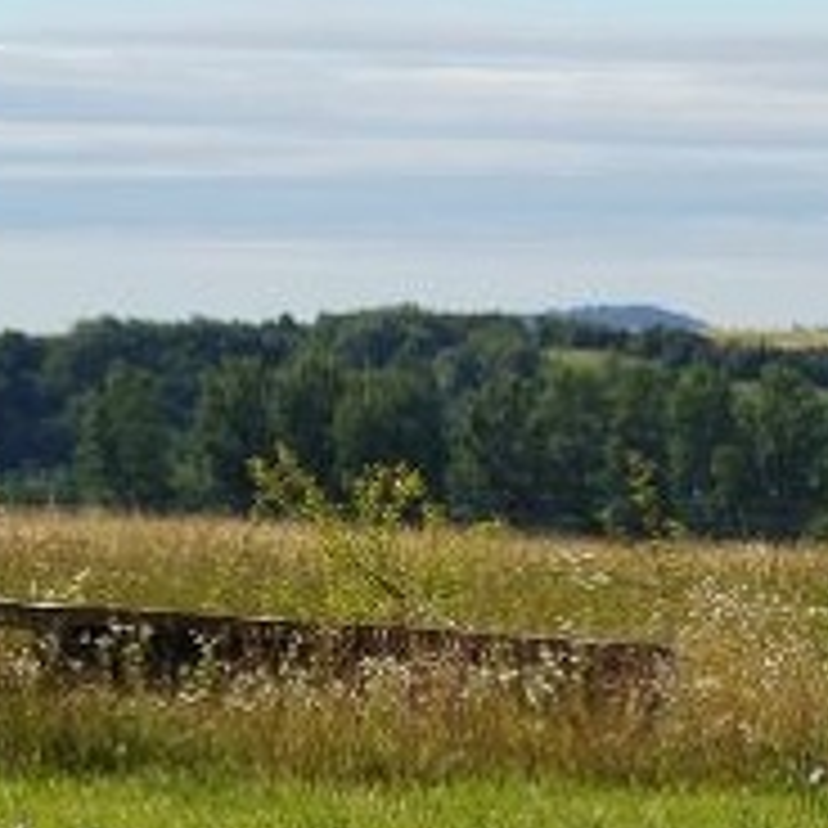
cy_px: 576
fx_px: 10365
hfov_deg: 4.5
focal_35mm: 383
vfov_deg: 4.6
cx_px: 1714
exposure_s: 1/125
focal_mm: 70
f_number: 13
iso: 100
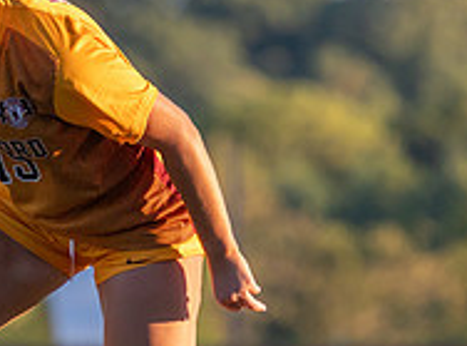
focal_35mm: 751
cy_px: 132
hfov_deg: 2.7
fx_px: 10080
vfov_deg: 2.0
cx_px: -45
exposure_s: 1/3200
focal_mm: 150
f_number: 2.8
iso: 320
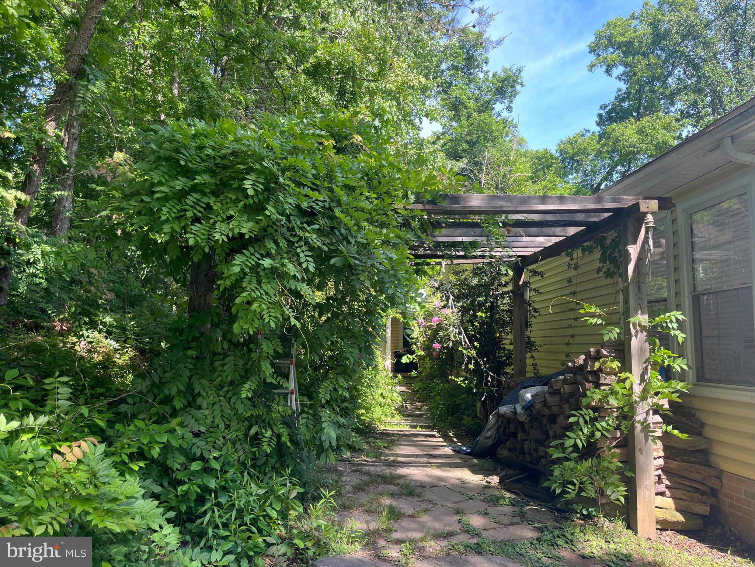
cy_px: 284
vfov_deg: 53.1
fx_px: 567
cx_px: 378
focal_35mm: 26
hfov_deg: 67.3
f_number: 1.6
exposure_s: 1/257
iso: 40
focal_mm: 5.1
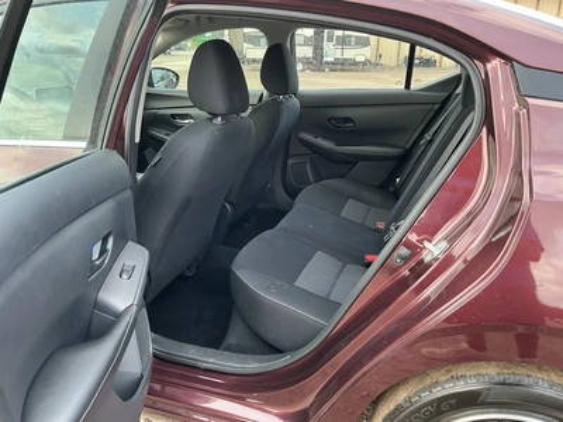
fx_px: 455
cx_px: 282
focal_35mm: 28
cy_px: 211
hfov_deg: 63.4
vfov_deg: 49.7
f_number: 1.8
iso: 40
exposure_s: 1/122
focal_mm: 3
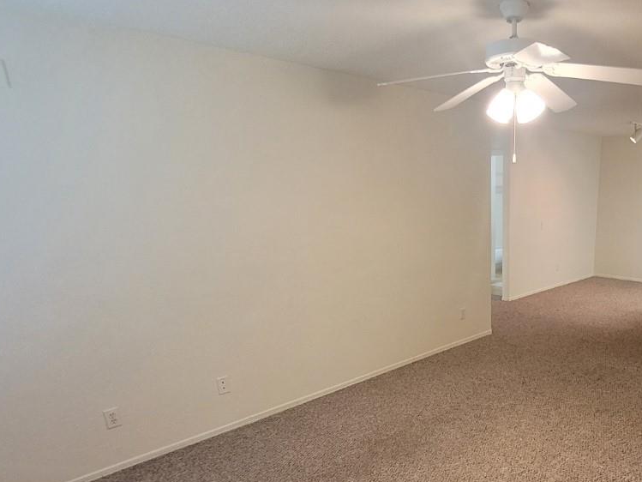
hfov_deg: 64.9
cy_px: 339
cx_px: 486
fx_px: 464
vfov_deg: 53.3
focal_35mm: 25
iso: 250
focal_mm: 1.74
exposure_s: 1/60
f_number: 2.2
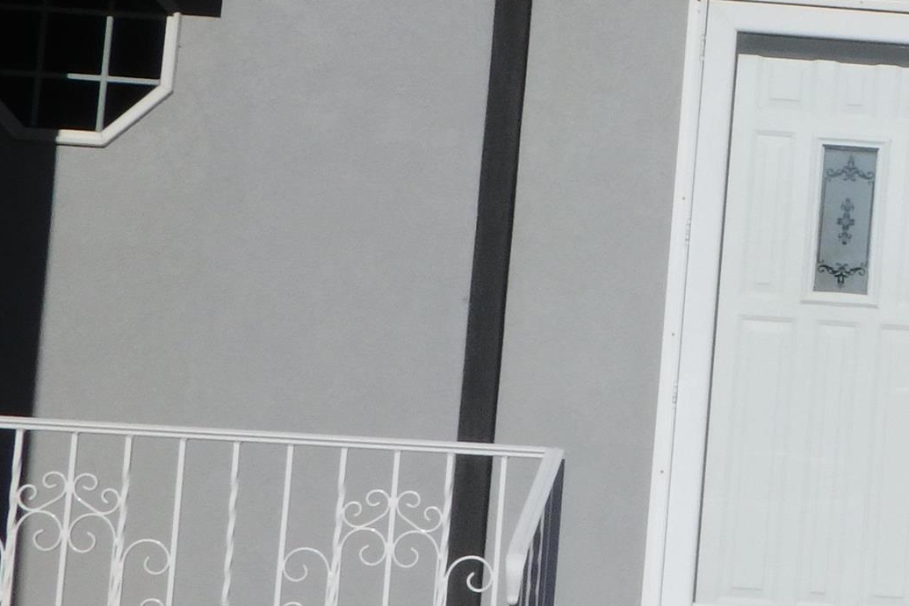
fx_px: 2651
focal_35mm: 105
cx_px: 1191
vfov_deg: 13.0
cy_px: 274
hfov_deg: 18.1
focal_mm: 6
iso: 125
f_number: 8.1
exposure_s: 1/800
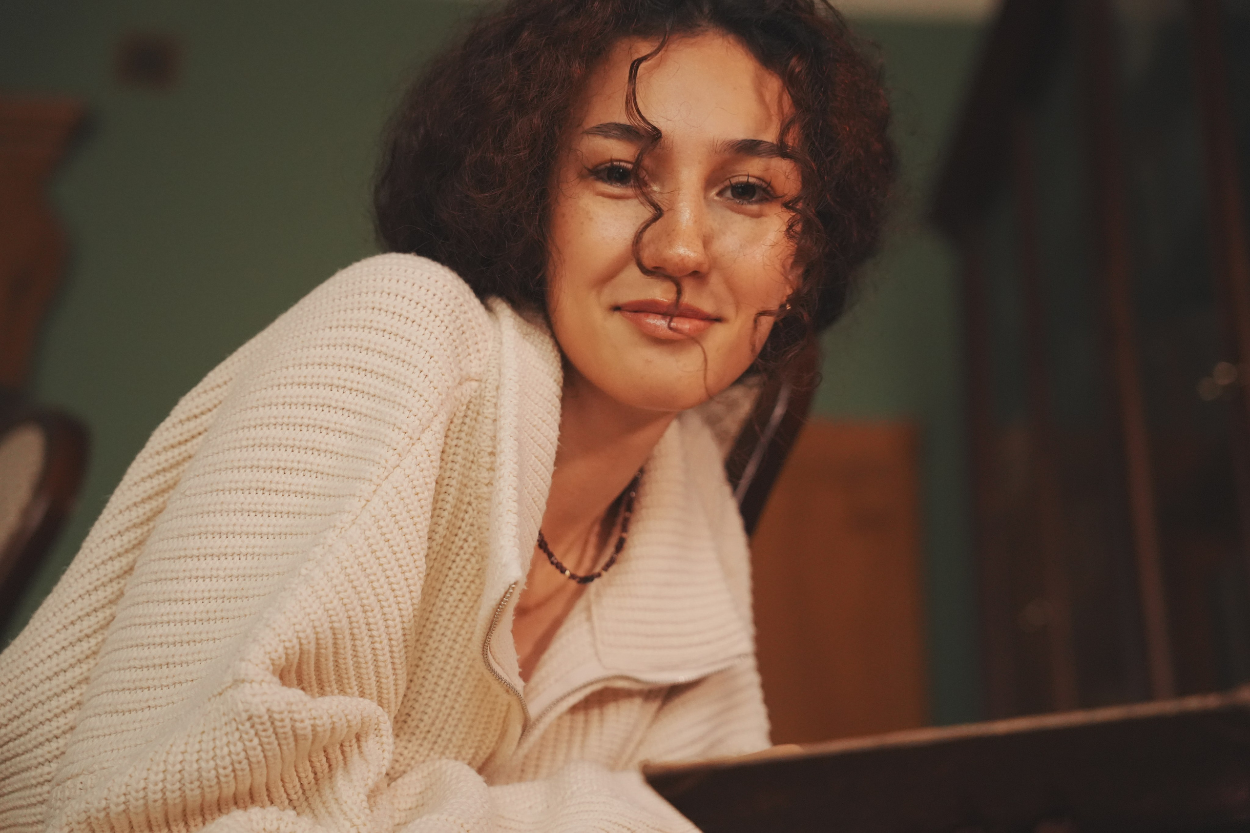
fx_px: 1764
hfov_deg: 39.0
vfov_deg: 26.6
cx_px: 625
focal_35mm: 51
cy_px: 416
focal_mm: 50.8
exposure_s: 1/160
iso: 5000
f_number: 2.8
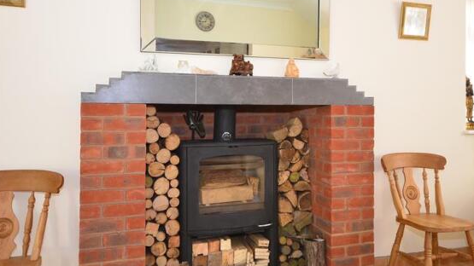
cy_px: 159
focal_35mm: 26
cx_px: 206
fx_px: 327
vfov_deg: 44.2
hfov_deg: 71.6
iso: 400
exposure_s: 1/50
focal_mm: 14
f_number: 5.6
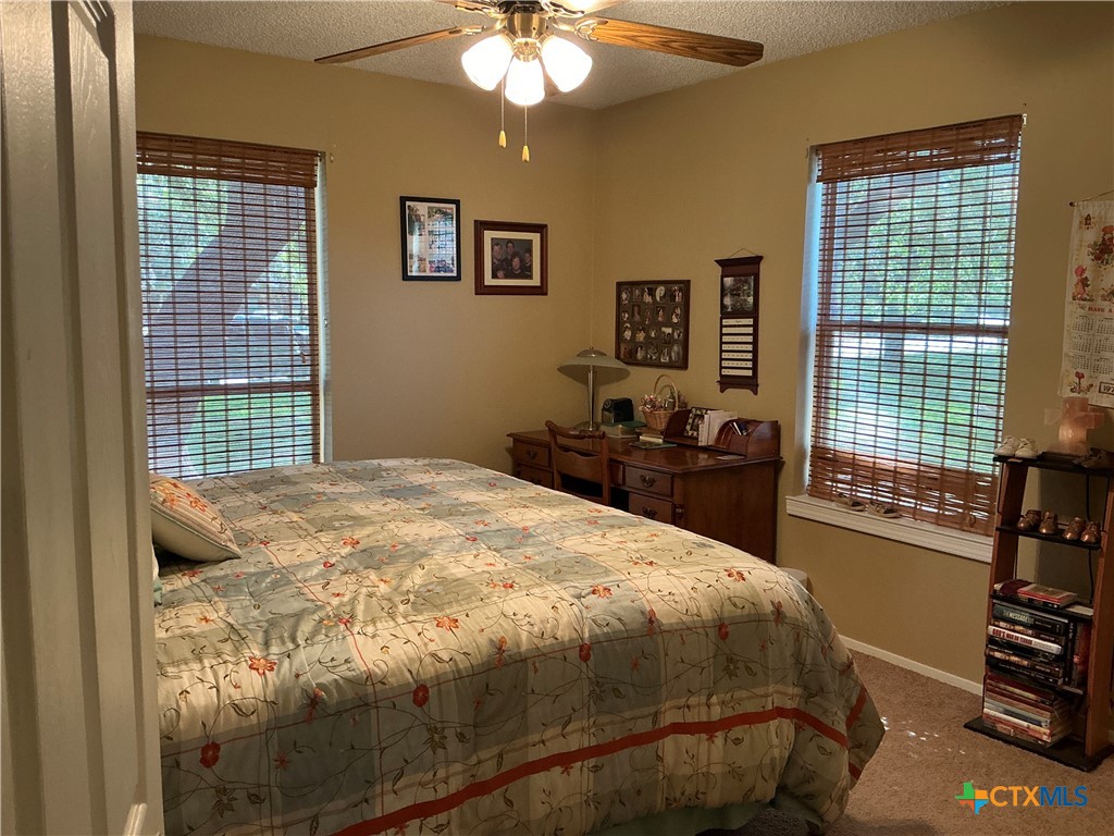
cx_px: 557
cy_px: 418
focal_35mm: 28
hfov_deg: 63.4
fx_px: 901
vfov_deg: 49.7
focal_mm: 3
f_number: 1.8
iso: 160
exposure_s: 1/60
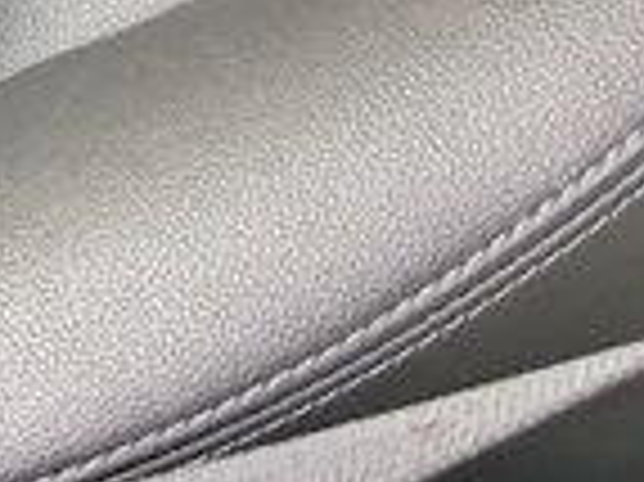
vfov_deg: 7.8
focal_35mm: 172
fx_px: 3197
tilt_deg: -32.2
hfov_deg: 10.2
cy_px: -802
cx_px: -815
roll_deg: -40.7
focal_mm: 6.76
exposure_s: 1/121
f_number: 1.78
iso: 200
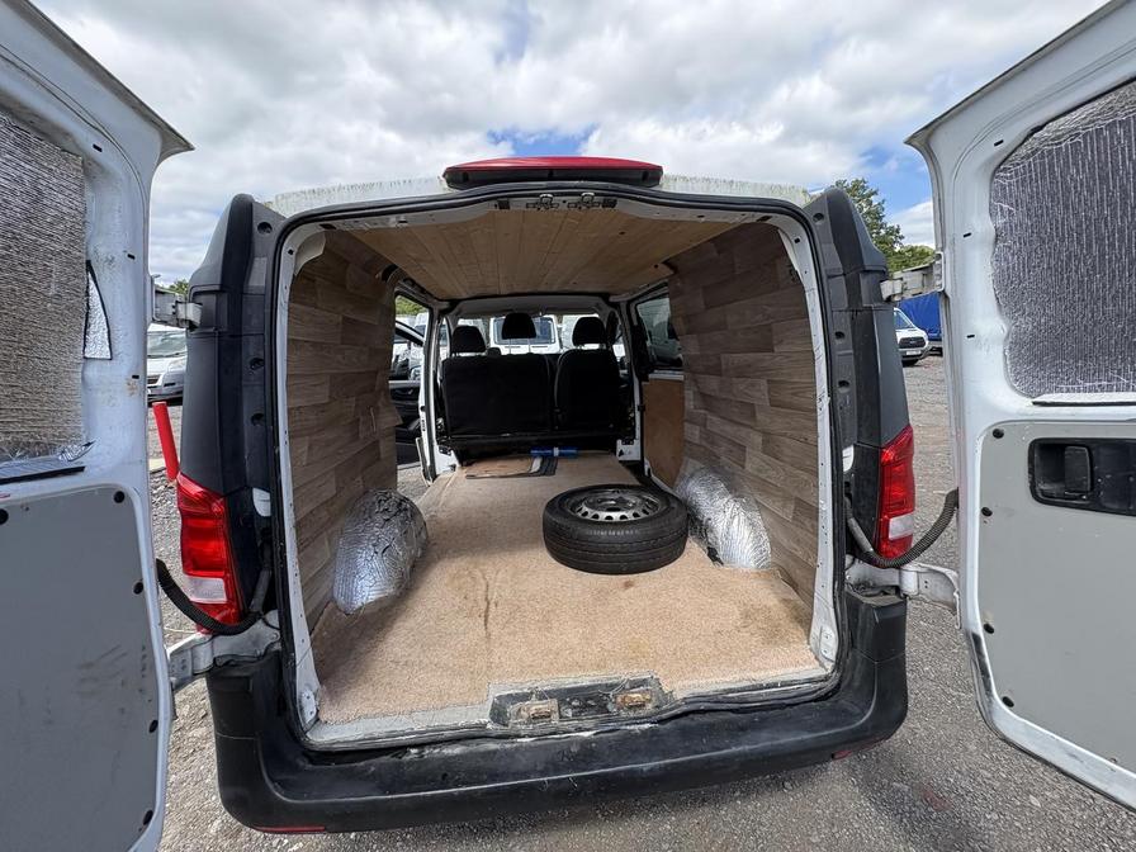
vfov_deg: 85.7
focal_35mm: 14
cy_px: 426
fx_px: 459
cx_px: 568
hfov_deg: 102.1
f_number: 2.2
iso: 64
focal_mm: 2.22
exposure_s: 1/537
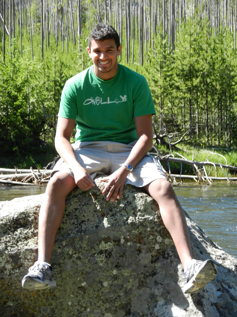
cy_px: 158
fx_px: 1315
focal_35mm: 144
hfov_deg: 10.3
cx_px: 118
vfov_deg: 13.7
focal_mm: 25.9
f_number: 5.2
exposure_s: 1/200
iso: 160
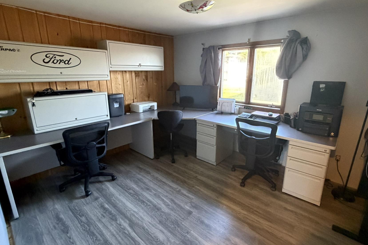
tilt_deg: -15.0
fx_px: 184
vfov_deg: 67.3
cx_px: 188
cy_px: 117
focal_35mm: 18
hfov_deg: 90.0
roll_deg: +0.3
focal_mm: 2.22
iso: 800
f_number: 2.2
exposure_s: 1/60
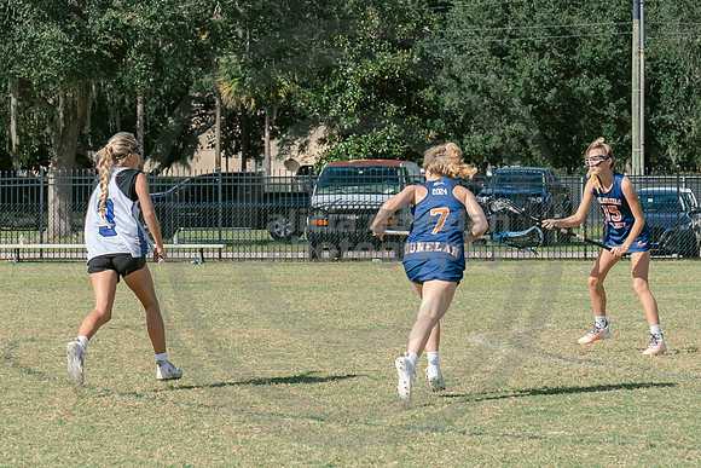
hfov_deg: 11.4
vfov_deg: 7.6
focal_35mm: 180
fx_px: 3507
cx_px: 375
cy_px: 263
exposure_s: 1/1000
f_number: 5.6
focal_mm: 70
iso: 250
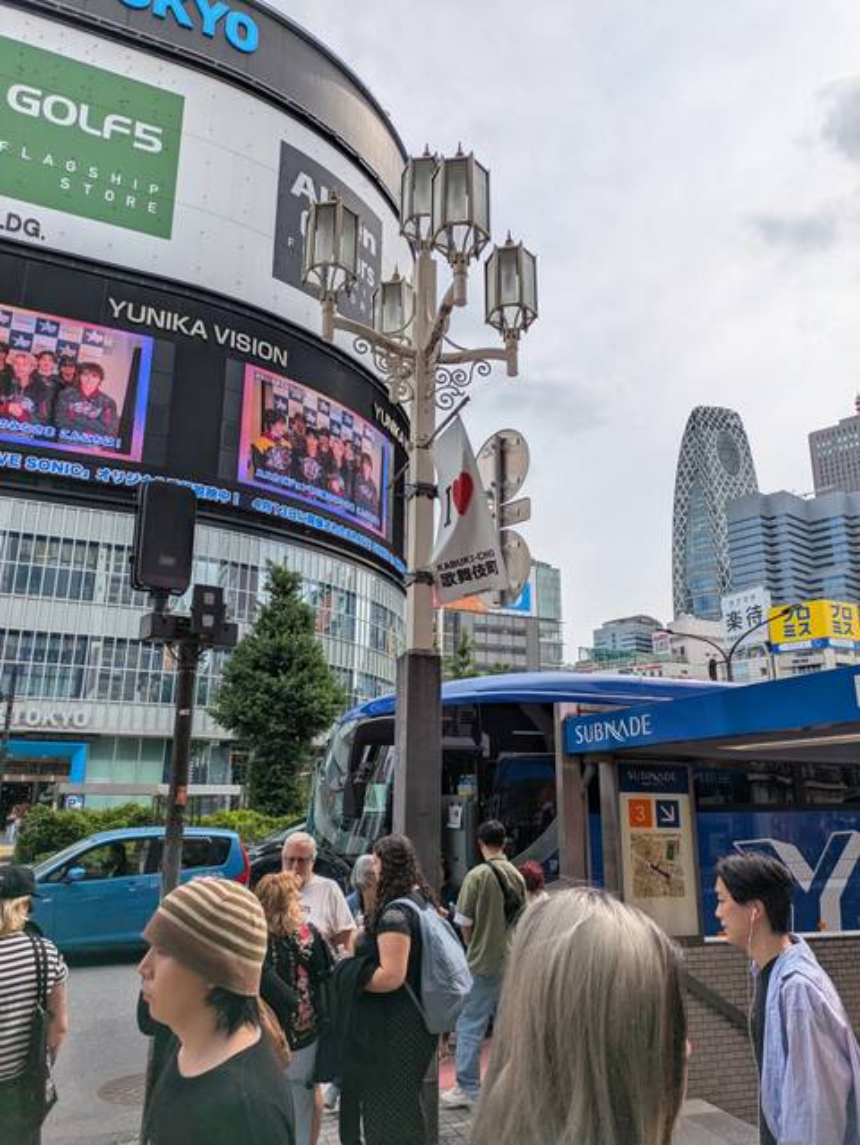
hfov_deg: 54.9
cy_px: 572
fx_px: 827
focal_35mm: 25
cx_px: 430
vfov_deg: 69.4
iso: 50
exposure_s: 1/2632
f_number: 1.89
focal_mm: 5.43
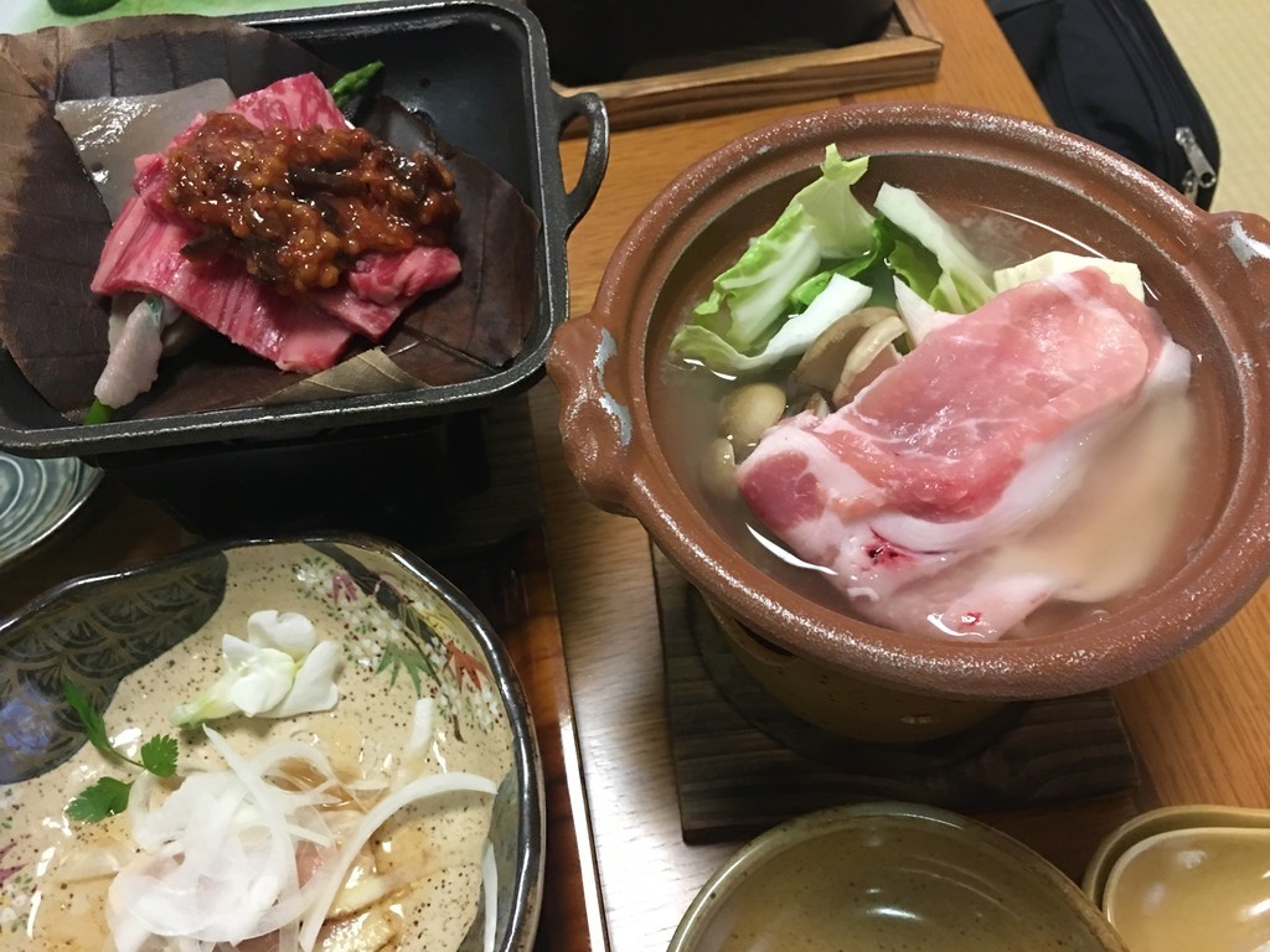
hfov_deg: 61.7
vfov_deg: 48.2
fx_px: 1064
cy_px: 476
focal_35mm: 29
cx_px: 635
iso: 64
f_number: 2.2
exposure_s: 1/4
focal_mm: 4.15
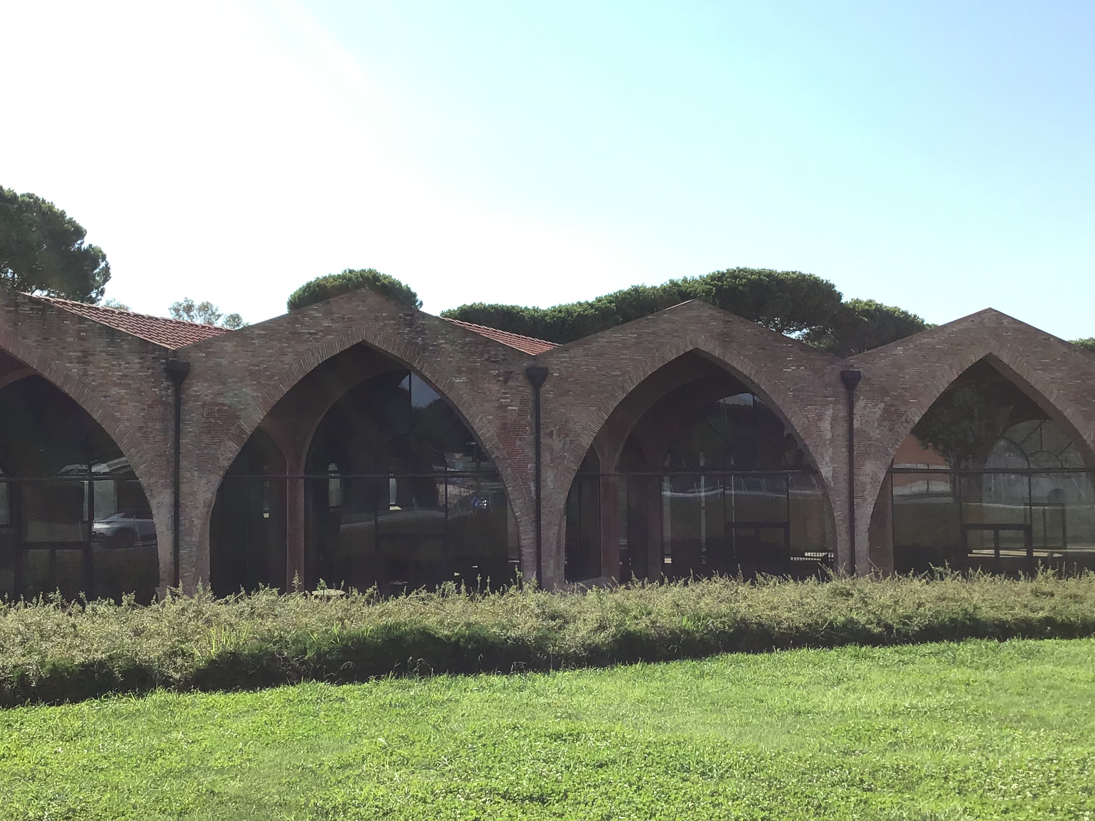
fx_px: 1455
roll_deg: -0.7
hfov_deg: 41.2
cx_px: 482
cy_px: 381
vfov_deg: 31.5
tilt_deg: +3.0
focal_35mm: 46
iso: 25
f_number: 2.4
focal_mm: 3.3
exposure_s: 1/1018
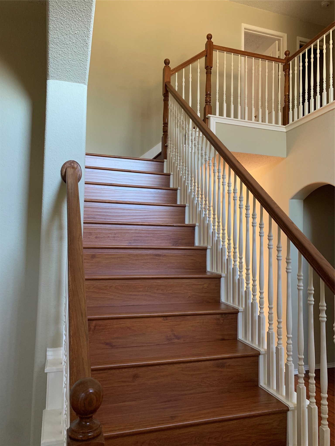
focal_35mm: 26
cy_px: 223
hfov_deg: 53.1
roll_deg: -1.3
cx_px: 168
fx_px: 335
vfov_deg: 67.3
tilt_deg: +5.3
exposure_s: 1/60
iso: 250
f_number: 1.8
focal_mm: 4.25
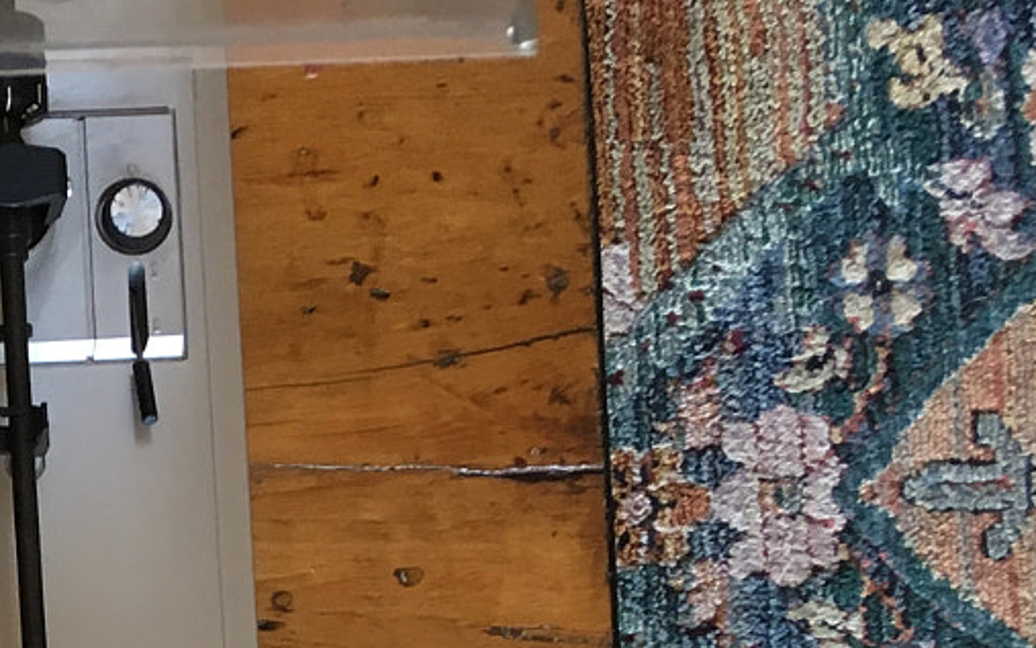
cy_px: 1024
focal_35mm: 97
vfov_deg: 12.7
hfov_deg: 20.1
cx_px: -204
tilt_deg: -84.3
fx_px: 2739
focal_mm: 4.15
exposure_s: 1/33
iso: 100
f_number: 2.2
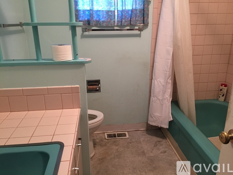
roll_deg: -0.2
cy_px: 88
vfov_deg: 48.2
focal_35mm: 29
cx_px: 116
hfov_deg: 61.7
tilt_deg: -17.7
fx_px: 195
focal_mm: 4.15
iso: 160
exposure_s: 1/30
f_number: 2.2
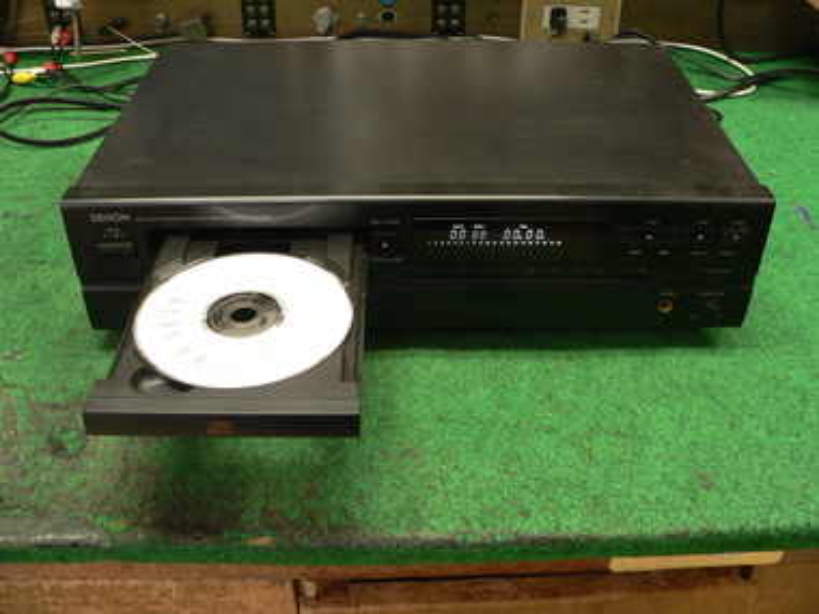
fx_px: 852
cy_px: 307
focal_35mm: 36
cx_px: 410
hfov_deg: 51.4
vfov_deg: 39.7
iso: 200
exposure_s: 1/13
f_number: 2.8
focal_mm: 6
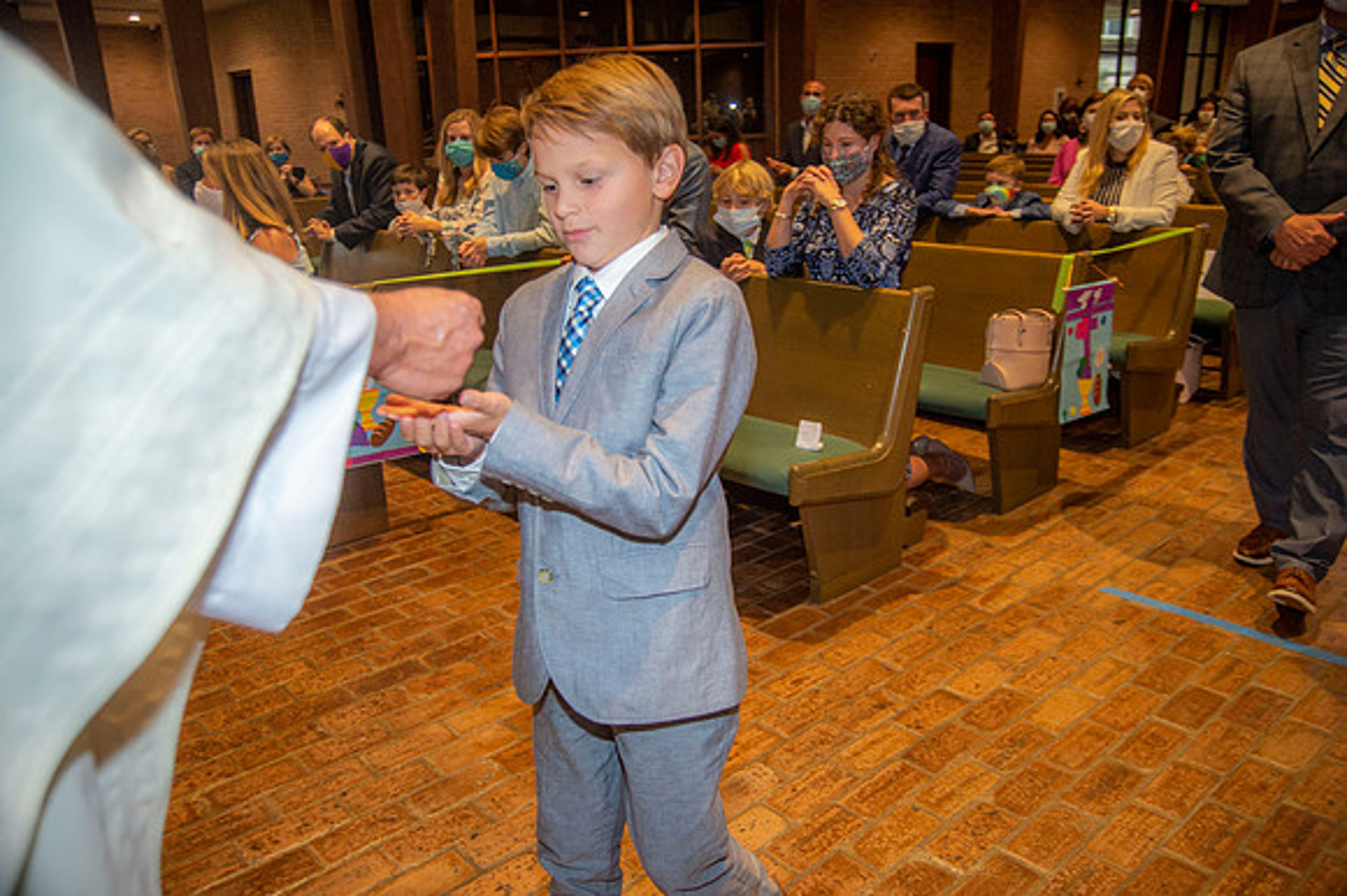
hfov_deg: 65.5
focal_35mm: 28
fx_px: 1047
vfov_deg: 46.4
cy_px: 448
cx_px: 674
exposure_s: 1/125
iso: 1600
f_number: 4.5
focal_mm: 28
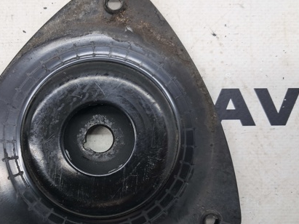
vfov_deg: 34.2
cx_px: 108
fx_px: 363
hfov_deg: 44.3
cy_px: 139
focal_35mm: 42
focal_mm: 4
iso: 50
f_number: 1.8
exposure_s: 1/50
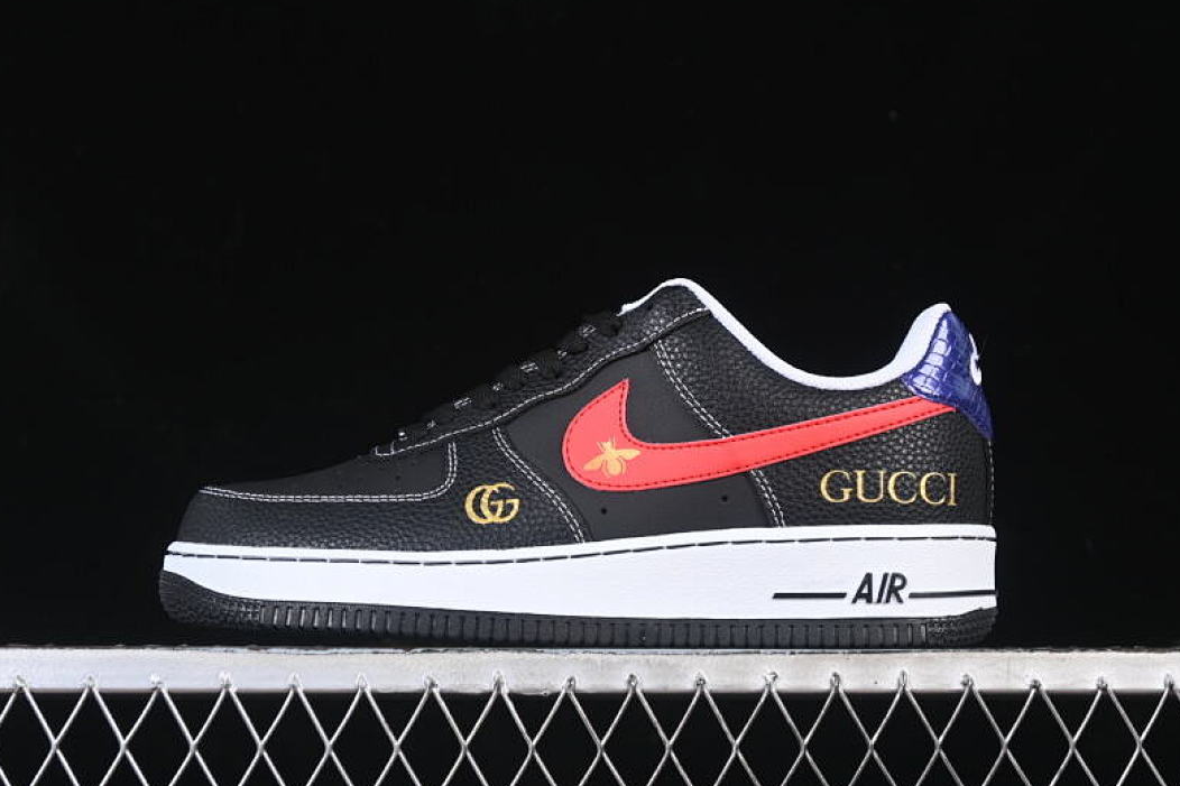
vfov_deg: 17.7
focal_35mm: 77
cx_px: 597
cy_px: 397
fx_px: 2523
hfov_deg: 26.3
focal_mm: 50
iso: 160
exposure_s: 1/60
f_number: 6.3
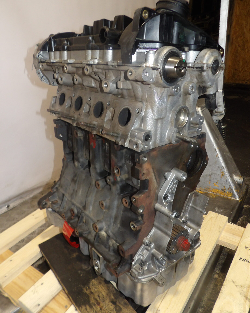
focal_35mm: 26
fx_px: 241
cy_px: 158
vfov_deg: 66.0
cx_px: 124
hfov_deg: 54.9
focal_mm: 4.3
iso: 200
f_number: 3.2
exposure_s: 1/60
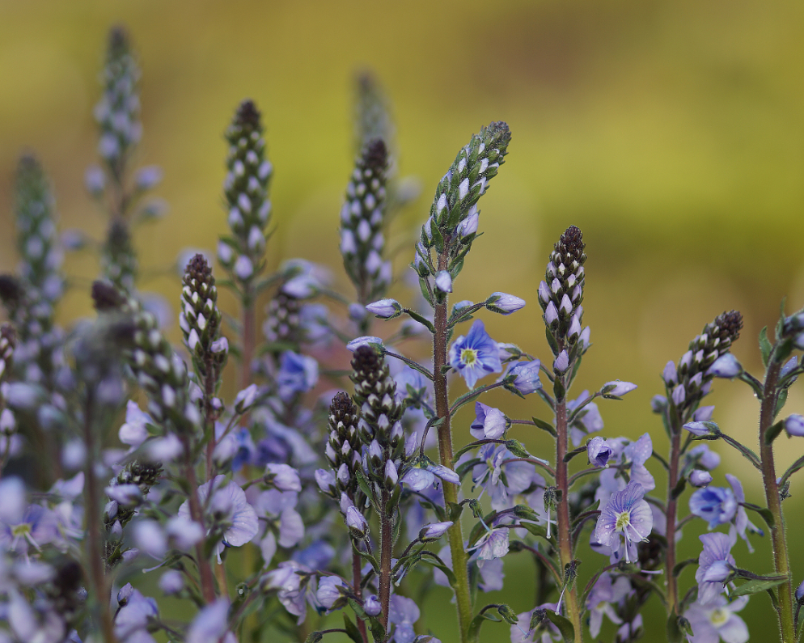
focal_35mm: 170
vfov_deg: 9.1
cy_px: 322
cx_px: 350
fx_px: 4045
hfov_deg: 11.3
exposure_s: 1/500
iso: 100
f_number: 2.8
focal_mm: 100
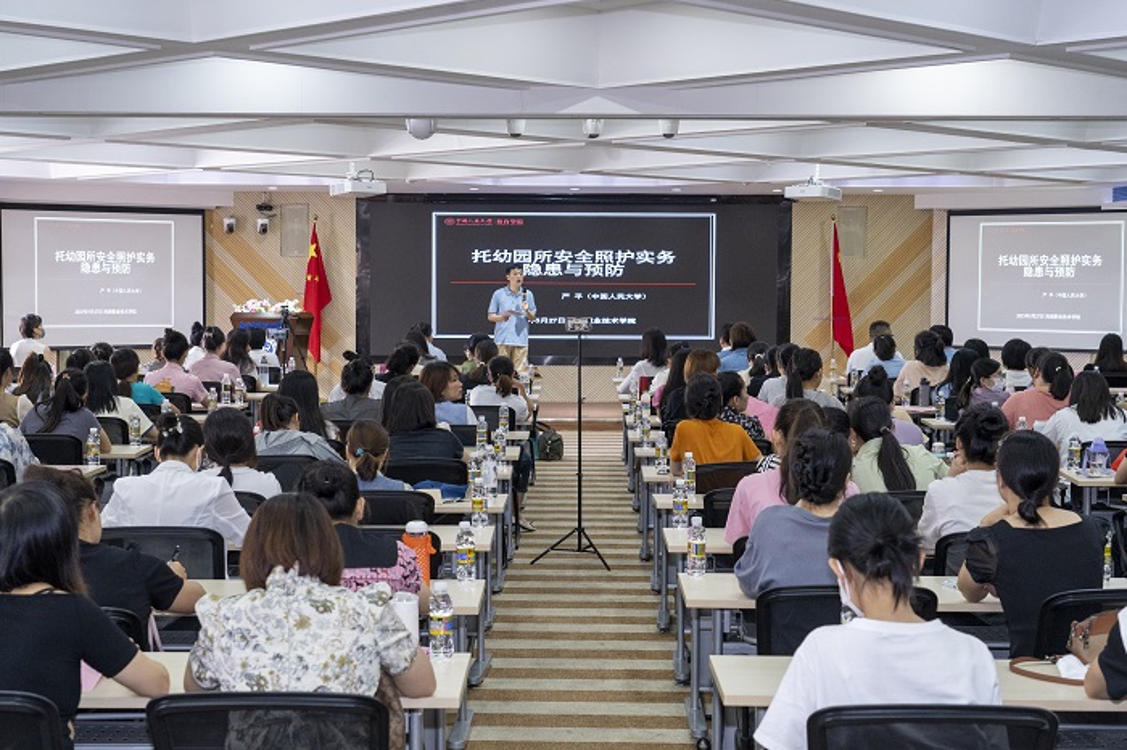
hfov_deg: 36.3
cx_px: 564
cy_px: 375
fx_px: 1721
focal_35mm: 55
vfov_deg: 24.6
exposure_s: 1/125
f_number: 6.3
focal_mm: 55
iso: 2500
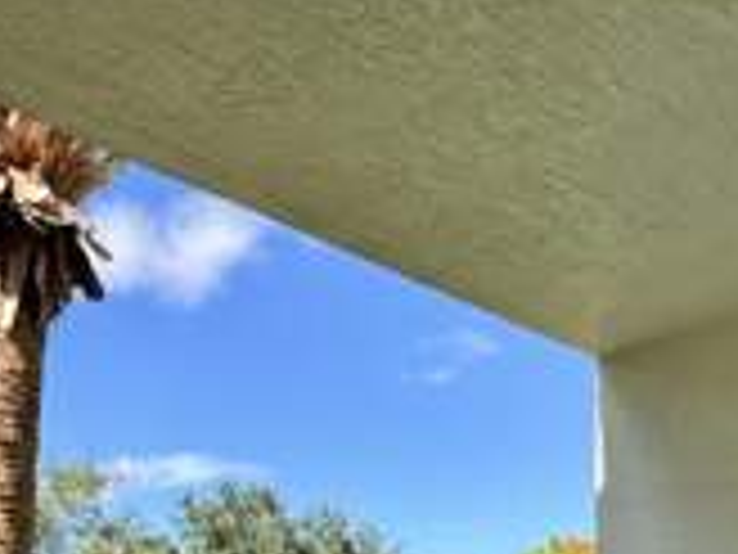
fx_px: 874
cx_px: 184
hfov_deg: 44.3
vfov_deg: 29.7
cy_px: 678
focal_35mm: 41
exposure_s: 1/858
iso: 50
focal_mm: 2.22
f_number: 2.2
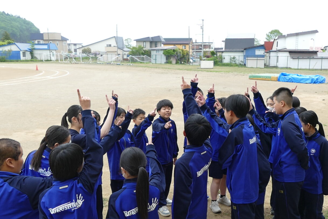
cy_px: 127
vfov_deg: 35.9
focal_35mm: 37
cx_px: 191
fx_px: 337
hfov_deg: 51.6
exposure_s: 1/800
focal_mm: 9.12
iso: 125
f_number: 2.8
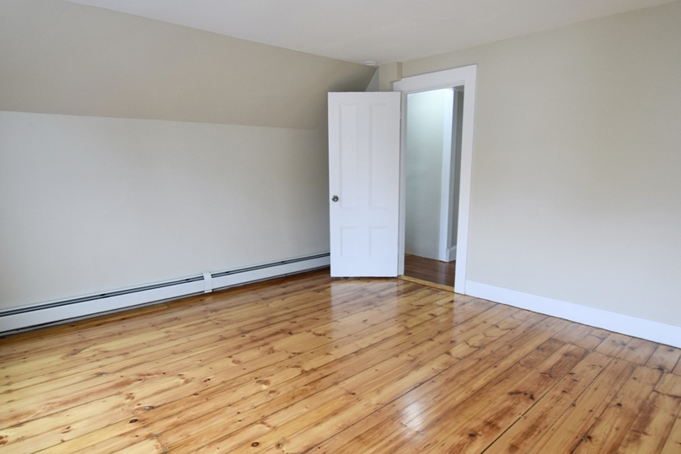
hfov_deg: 86.9
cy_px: 252
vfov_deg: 64.4
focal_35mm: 19
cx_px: 353
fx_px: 359
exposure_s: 1/60
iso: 400
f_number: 4
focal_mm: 10
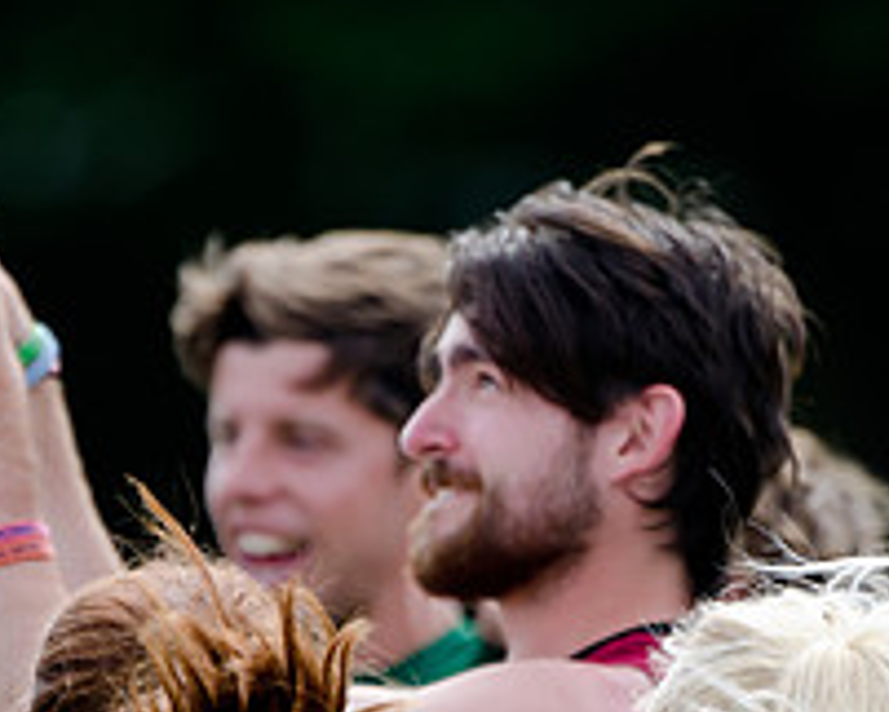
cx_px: 473
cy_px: 544
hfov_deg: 1.6
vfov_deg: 1.3
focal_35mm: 1216
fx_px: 32010
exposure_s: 1/2500
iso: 400
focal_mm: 300
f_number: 2.8
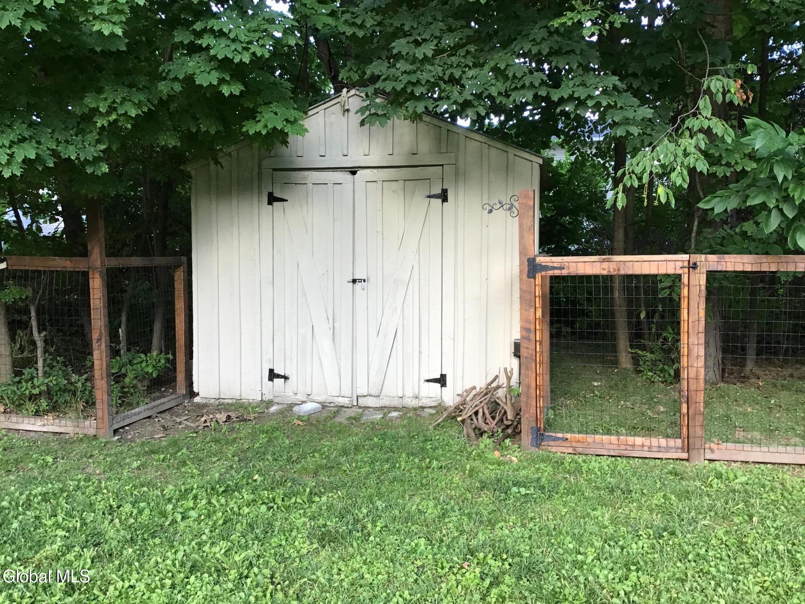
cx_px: 402
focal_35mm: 31
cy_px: 302
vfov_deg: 45.4
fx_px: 721
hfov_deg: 58.4
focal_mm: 3.3
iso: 25
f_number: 2.4
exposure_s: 1/40
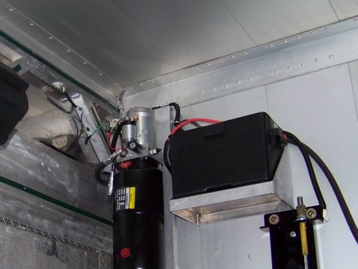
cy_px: 174
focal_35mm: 56
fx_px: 579
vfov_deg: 26.0
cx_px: 118
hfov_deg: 34.0
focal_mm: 5.85
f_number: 2.8
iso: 200
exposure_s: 1/30
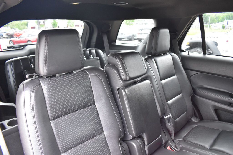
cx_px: 116
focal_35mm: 27
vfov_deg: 47.9
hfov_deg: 67.4
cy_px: 78
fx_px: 175
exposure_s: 1/125
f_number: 4
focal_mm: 18
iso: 2000
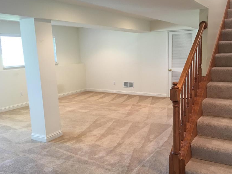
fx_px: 235
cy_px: 93
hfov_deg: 52.3
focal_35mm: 35
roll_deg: +3.2
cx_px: 138
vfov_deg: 40.7
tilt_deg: -10.3
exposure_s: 1/15
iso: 80
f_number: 2.2
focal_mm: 4.15
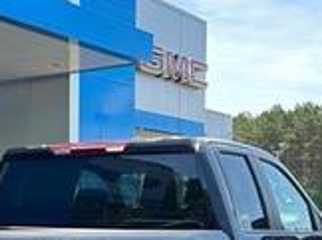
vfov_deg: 17.4
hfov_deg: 23.3
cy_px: 280
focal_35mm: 81
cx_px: 8
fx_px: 752
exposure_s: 1/567
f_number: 1.5
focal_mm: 5.7
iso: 50
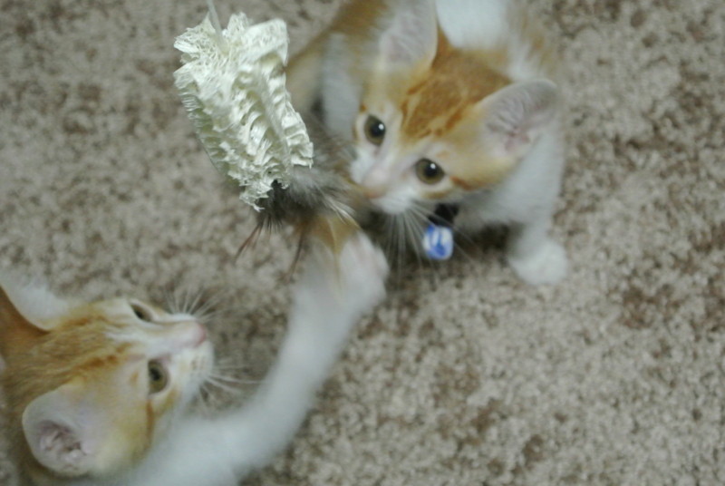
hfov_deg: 25.0
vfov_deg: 16.9
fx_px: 1634
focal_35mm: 81
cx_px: 362
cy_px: 243
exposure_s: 1/60
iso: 3200
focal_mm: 30
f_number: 5.6
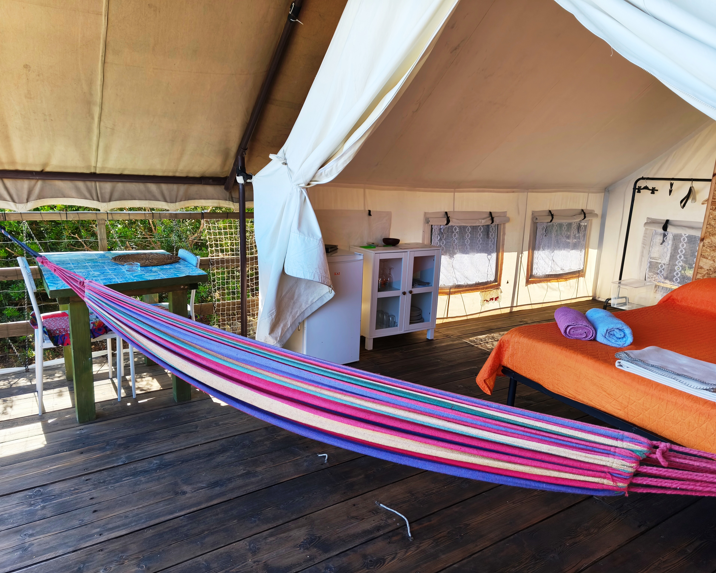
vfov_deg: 58.8
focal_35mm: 24
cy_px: 287
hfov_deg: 70.2
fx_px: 509
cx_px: 337
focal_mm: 5.35
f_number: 1.7
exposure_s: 1/109
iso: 80
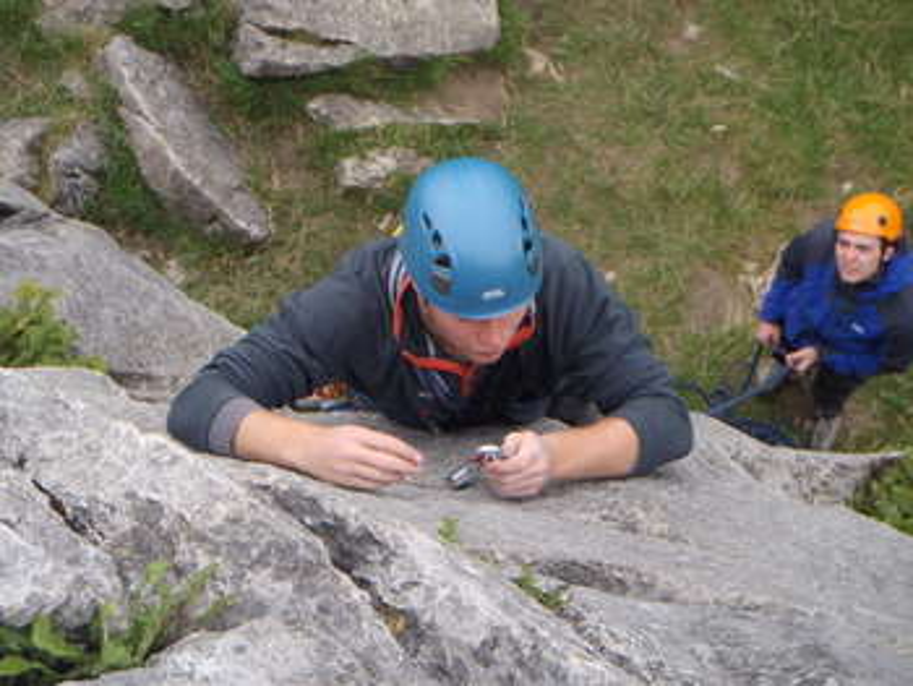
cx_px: 456
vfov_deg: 20.2
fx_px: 1927
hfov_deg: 26.7
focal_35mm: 73
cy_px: 343
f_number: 4
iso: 80
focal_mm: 13.18
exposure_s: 1/160
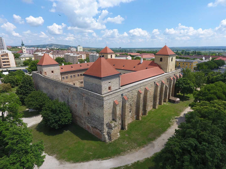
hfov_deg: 81.7
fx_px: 131
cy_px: 84
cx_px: 113
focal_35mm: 20
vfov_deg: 66.0
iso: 100
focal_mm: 3.61
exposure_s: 1/876
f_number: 2.8
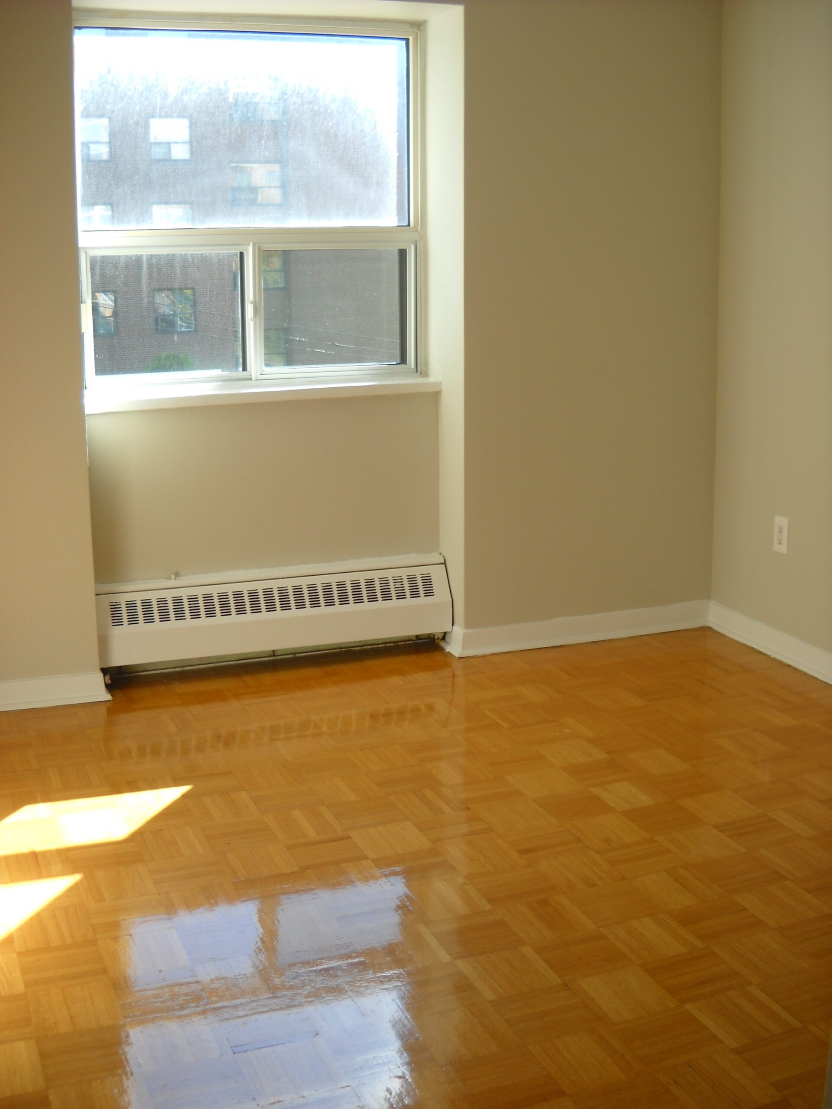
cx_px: 416
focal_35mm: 41
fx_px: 1314
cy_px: 554
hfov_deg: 35.1
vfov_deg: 45.8
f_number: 3.1
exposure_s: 1/67
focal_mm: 6.72
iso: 64
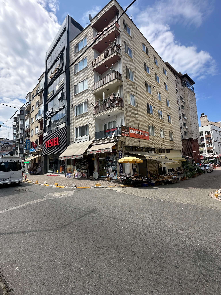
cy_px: 148
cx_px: 110
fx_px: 119
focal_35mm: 14
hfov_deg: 85.7
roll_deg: +1.4
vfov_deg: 102.1
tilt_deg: +6.5
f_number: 2.2
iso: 40
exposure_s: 1/888
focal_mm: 2.22
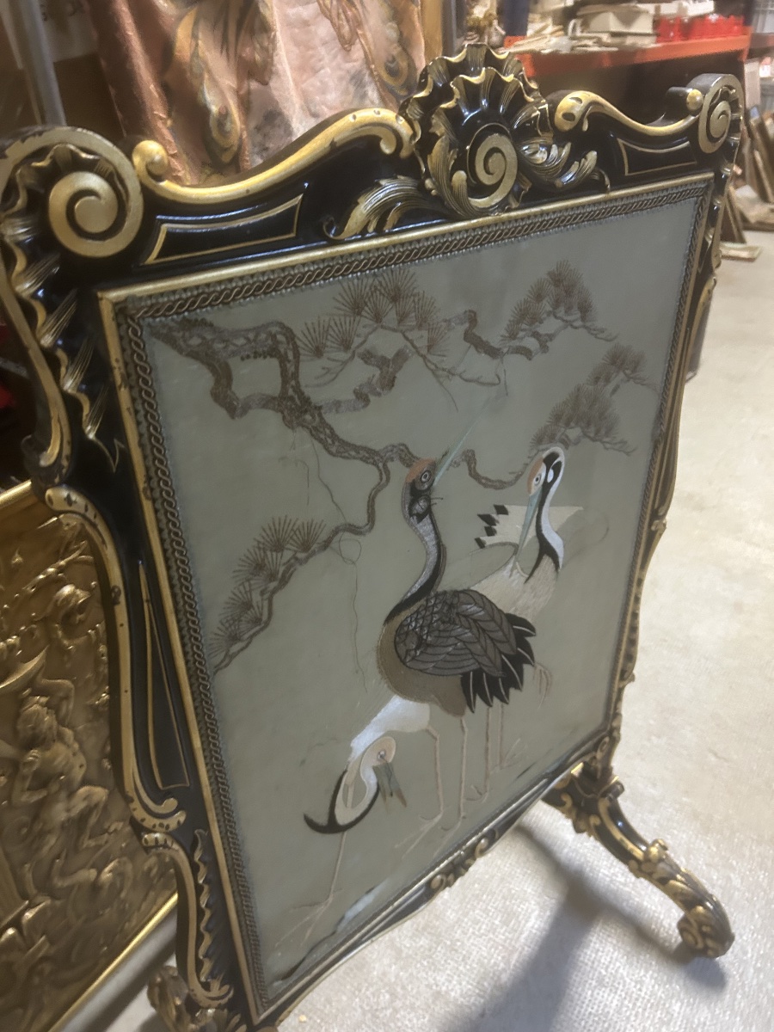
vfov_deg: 67.3
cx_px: 387
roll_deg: -1.5
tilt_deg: -31.6
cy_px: 516
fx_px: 775
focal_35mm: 26
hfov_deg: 53.1
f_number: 1.5
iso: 500
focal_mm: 5.7
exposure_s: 1/33
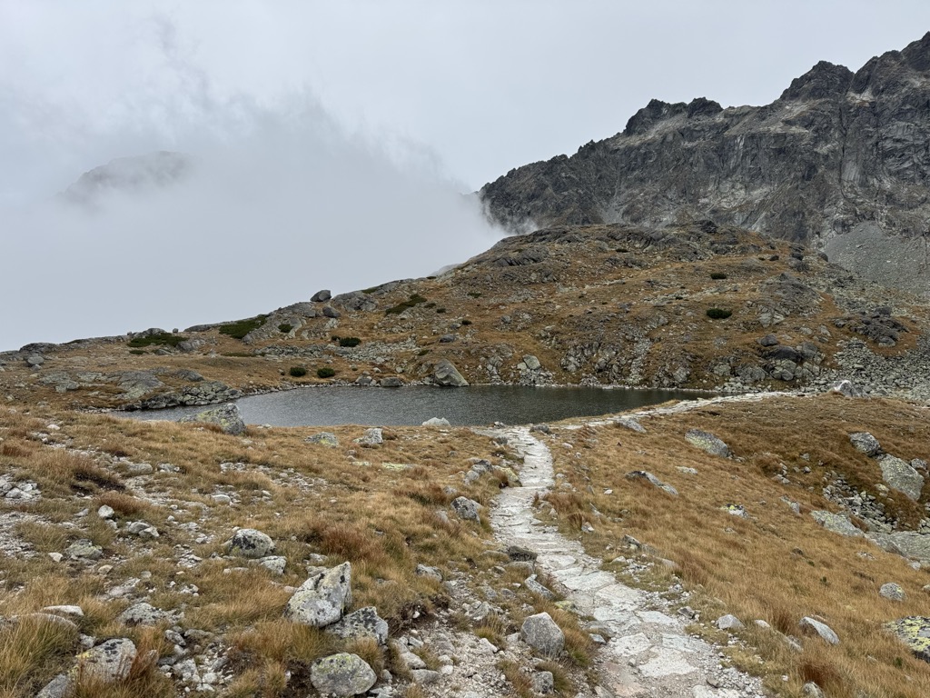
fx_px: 645
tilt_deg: -3.3
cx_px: 465
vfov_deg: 56.8
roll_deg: -1.2
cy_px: 349
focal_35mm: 24
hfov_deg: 71.6
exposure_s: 1/3413
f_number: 1.78
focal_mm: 6.76
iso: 80
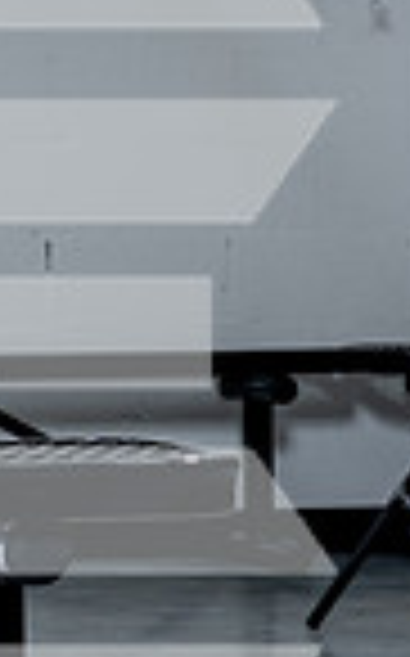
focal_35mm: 162
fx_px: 2902
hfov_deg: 7.2
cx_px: -811
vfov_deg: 12.9
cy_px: 340
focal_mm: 36
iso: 100
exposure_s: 1/250
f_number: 7.1
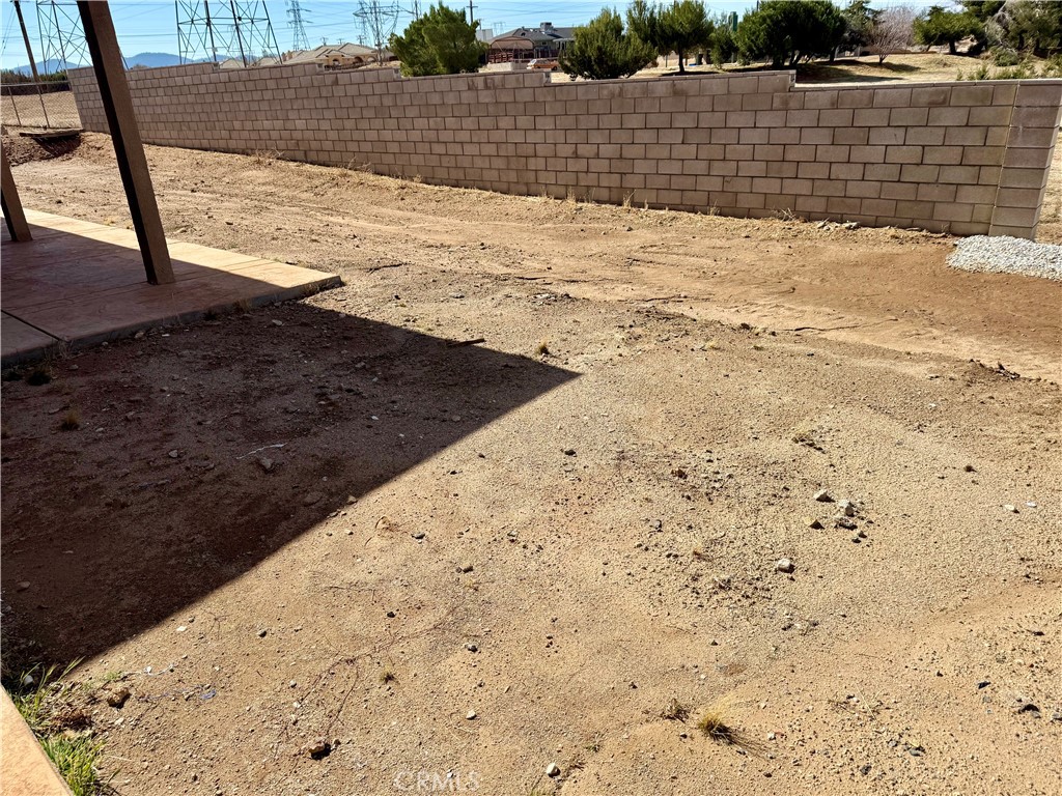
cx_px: 531
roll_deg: +3.5
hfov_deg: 71.6
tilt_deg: -23.5
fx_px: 736
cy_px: 398
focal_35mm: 24
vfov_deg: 56.8
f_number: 1.78
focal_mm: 6.76
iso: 80
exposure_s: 1/5714
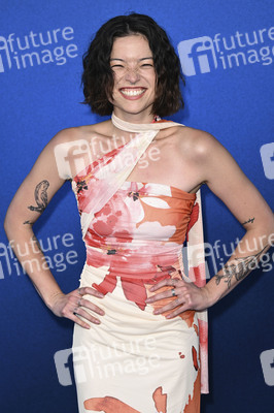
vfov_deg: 21.5
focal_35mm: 95
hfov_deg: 14.4
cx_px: 137
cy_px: 206
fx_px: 1086
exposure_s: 1/250
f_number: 6.3
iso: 1000
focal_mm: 95
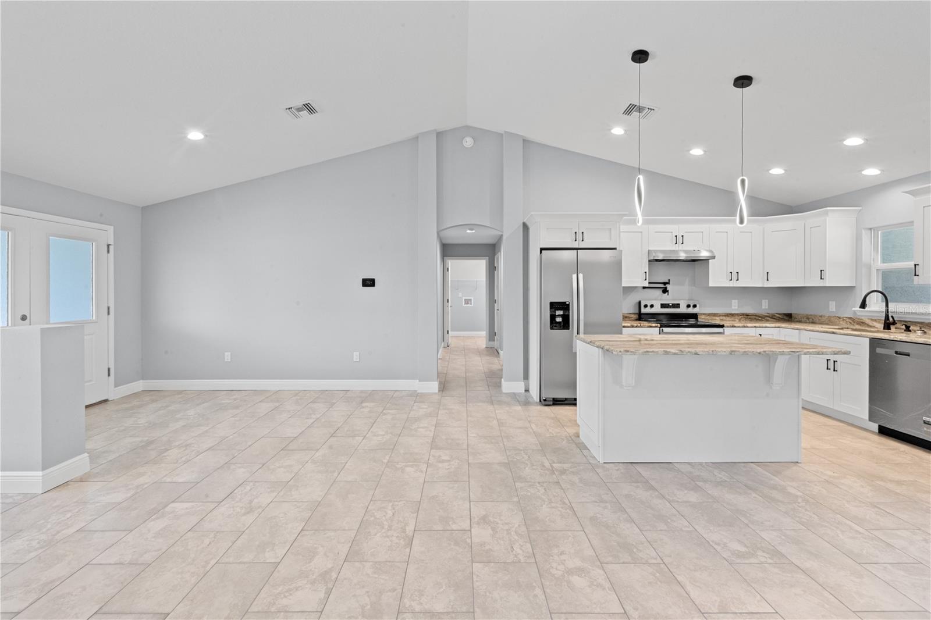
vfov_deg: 73.7
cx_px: 466
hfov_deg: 96.7
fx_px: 414
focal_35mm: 16
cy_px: 310
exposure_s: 1/2.5
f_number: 20
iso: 1600
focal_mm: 16
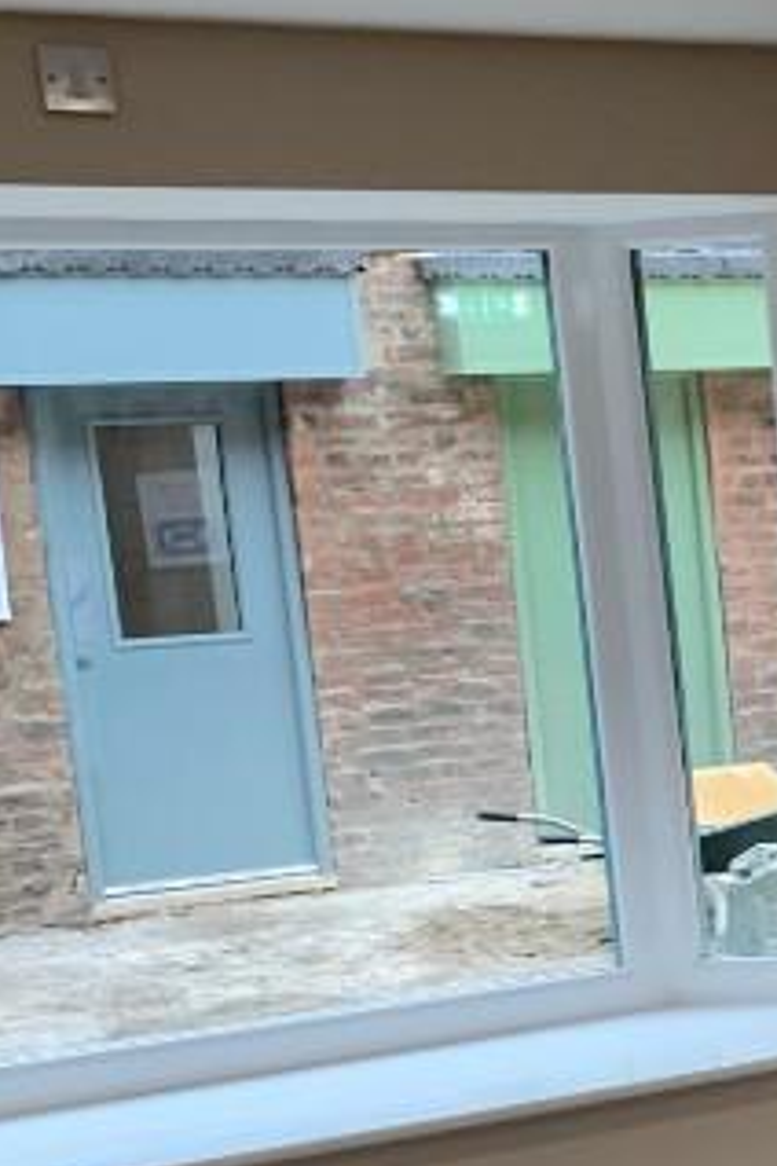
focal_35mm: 87
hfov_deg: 13.0
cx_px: 1690
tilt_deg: -10.3
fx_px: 2816
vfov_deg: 23.1
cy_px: 895
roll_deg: +1.1
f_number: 1.8
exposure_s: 1/100
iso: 50
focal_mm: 4.25
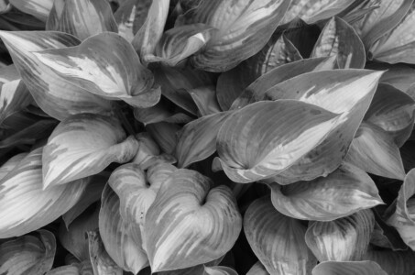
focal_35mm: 82
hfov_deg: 24.7
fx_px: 949
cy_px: 138
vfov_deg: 16.5
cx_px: 208
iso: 200
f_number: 6.3
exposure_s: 1/160
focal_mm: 55
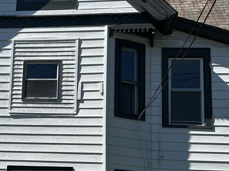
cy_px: 130
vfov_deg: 21.4
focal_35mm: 68
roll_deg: -2.2
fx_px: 450
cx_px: 38
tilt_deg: +10.0
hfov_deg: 27.8
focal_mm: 5.7
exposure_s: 1/4831
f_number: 1.5
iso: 50
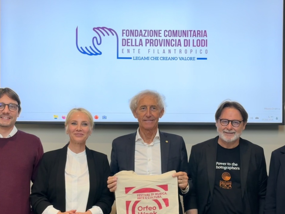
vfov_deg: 22.5
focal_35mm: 65
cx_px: 151
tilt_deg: +1.2
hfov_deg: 29.8
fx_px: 535
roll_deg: -0.7
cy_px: 135
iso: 125
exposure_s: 1/100
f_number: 1.78
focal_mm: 6.86
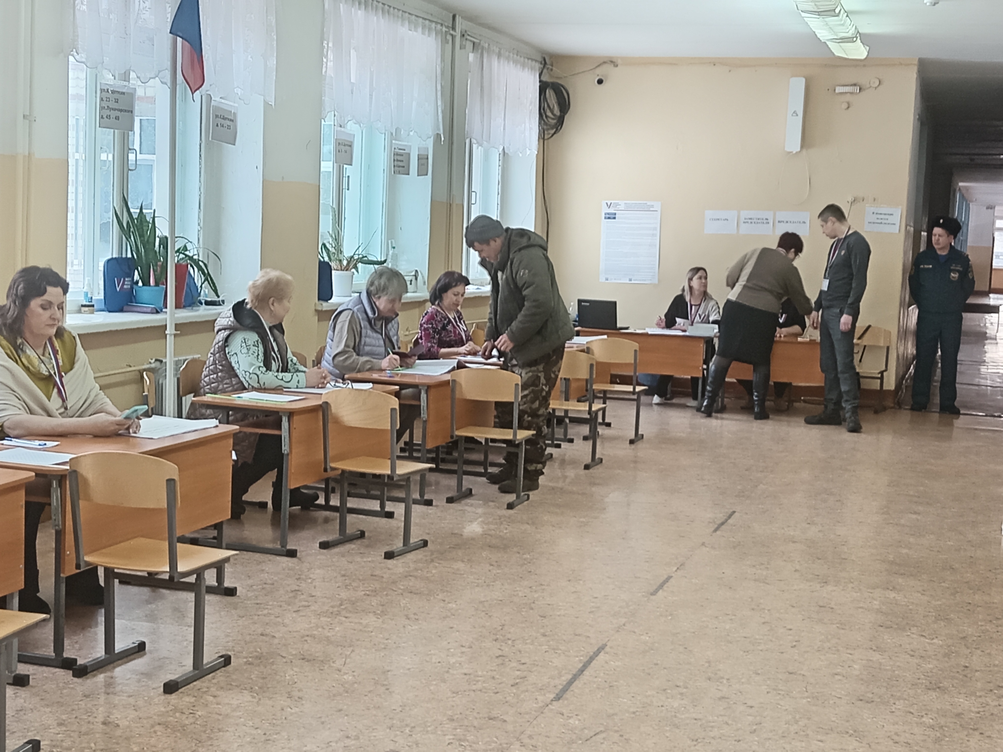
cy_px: 376
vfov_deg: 28.0
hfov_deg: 36.8
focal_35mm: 52
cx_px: 502
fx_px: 1507
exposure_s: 1/25
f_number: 1.8
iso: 355
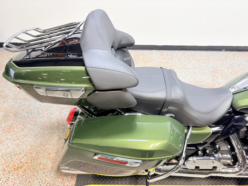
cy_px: 93
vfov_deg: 53.1
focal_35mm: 26
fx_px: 186
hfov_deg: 67.3
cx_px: 124
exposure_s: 1/120
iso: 100
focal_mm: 5.96
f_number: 1.6
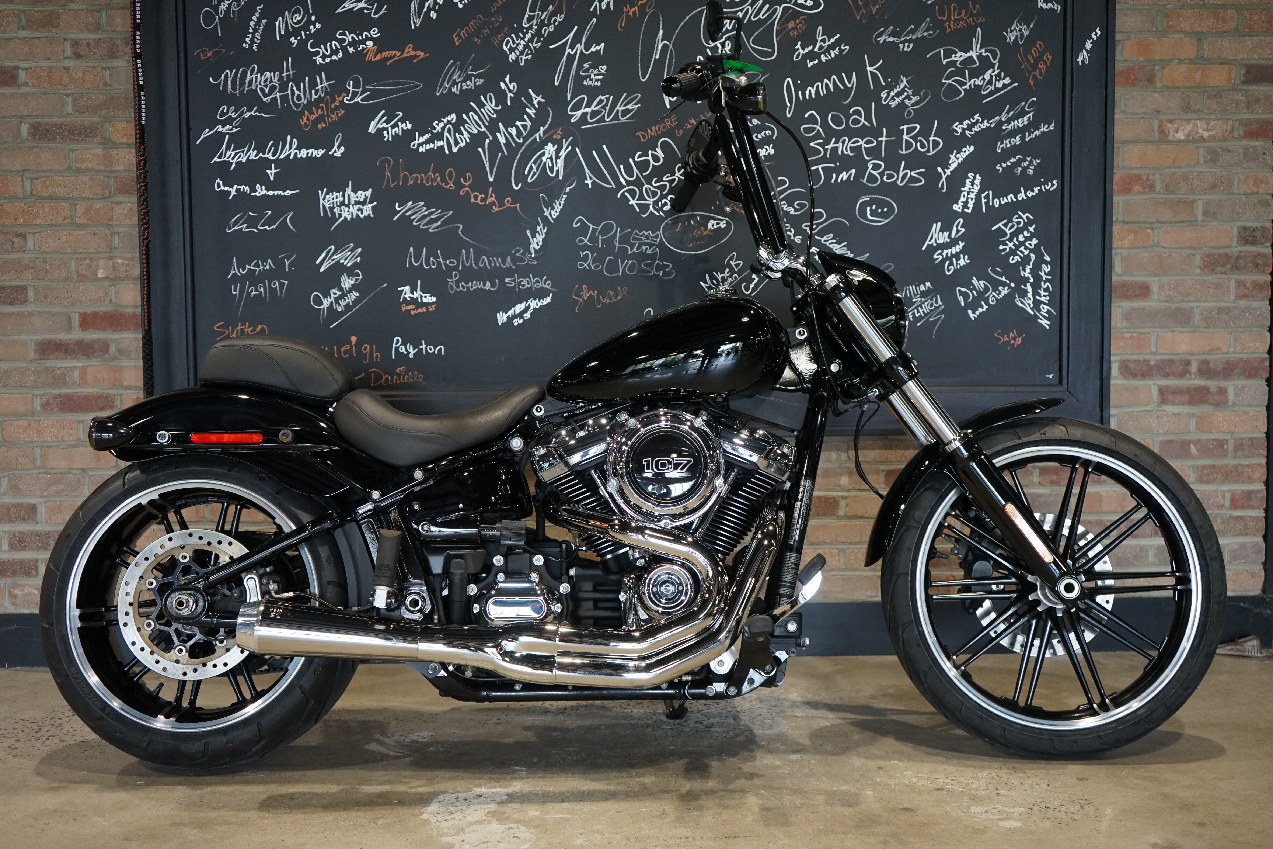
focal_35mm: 38
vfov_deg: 35.1
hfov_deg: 50.7
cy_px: 424
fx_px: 1344
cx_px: 636
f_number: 4
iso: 1250
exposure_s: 1/160
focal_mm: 38
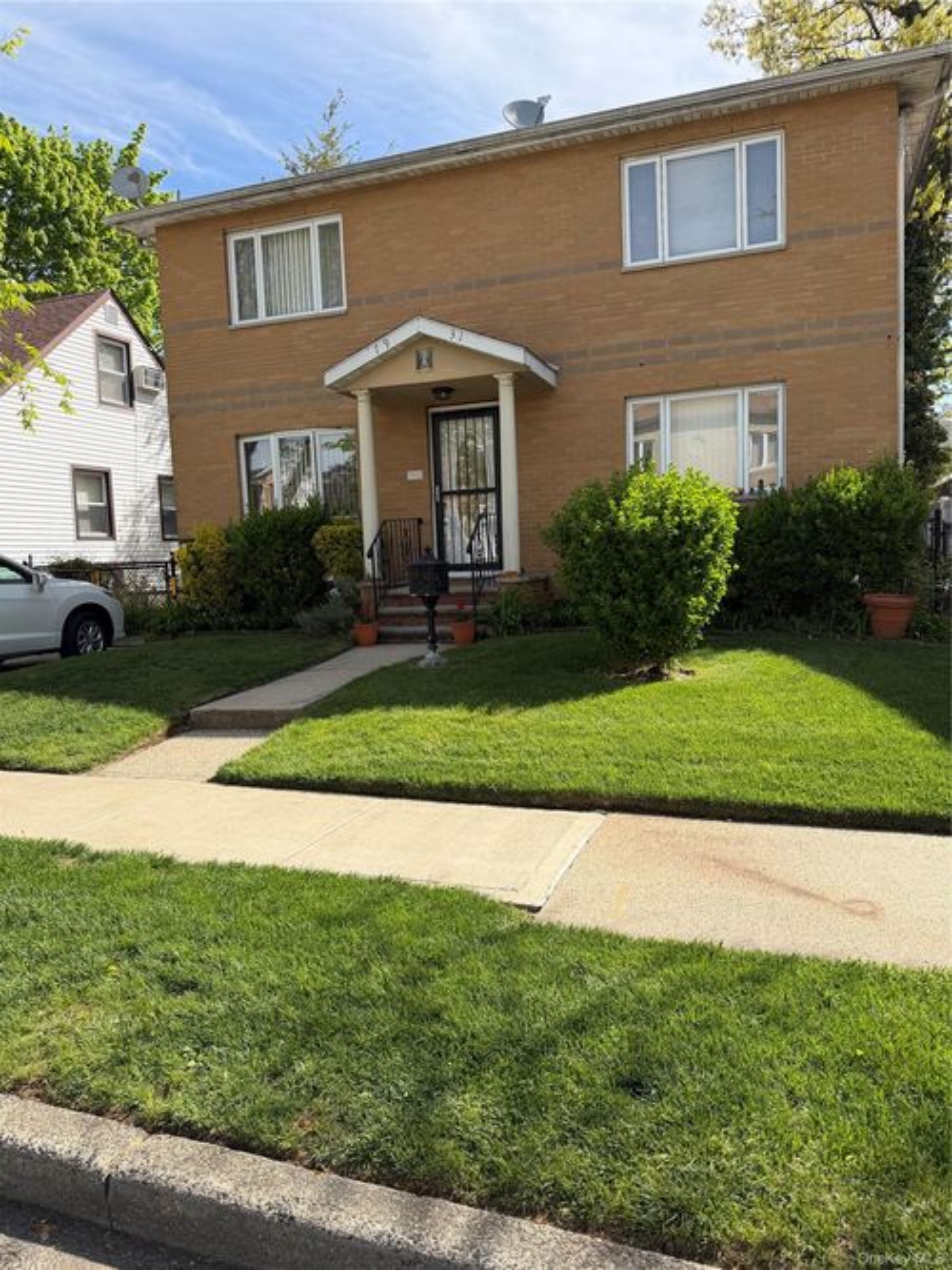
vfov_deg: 71.6
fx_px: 880
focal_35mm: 24
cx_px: 476
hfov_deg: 56.8
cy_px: 635
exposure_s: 1/2703
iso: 80
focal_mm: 6.76
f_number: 1.78
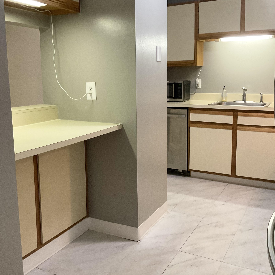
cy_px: 121
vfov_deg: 47.1
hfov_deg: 47.2
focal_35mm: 35
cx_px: 138
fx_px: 315
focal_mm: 3
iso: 160
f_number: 1.8
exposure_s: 1/60
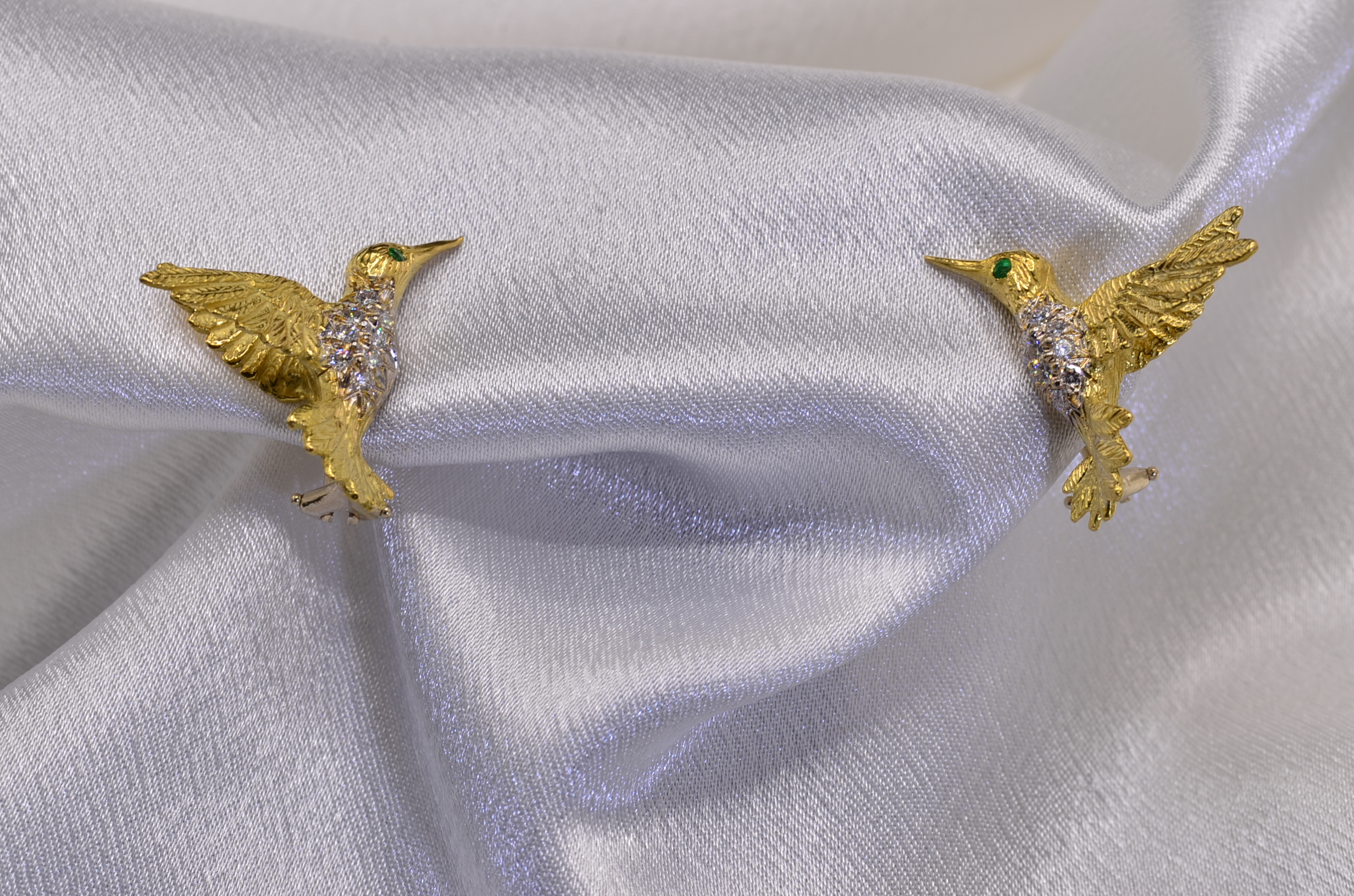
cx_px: 677
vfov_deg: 8.7
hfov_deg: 13.1
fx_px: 5911
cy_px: 448
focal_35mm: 158
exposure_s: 1/30
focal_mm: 105
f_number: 18
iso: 100
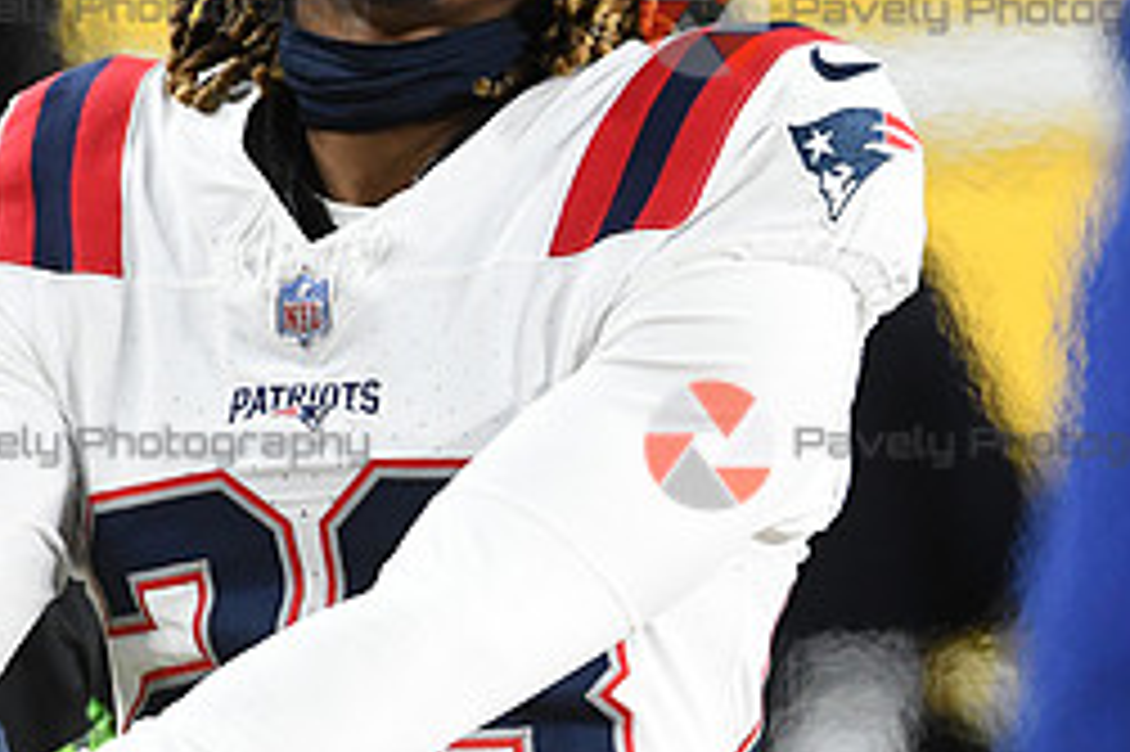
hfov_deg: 1.7
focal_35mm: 1180
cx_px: 545
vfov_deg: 1.2
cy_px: 295
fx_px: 37013
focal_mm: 340
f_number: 4
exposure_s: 1/1000
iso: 4000
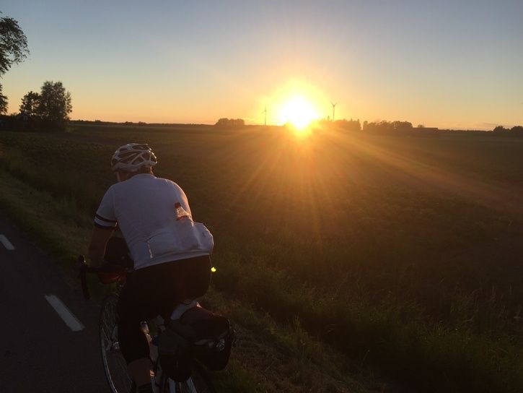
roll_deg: -3.6
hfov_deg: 61.7
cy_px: 196
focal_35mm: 29
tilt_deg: -12.2
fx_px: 438
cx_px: 262
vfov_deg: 48.2
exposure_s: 1/1068
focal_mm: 4.15
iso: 32
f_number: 2.2
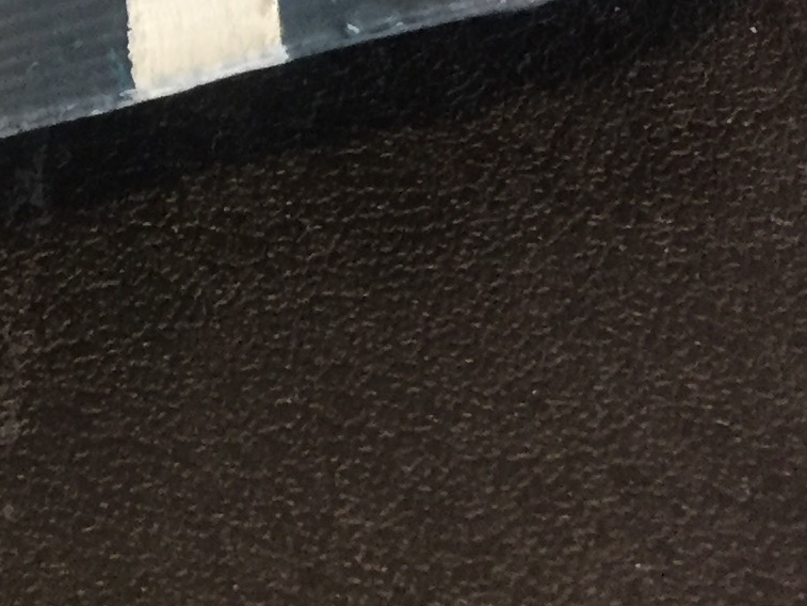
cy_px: -228
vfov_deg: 11.5
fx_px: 2915
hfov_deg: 14.9
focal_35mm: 125
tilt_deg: -51.2
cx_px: -289
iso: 250
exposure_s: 1/17
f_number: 2.2
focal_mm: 4.15
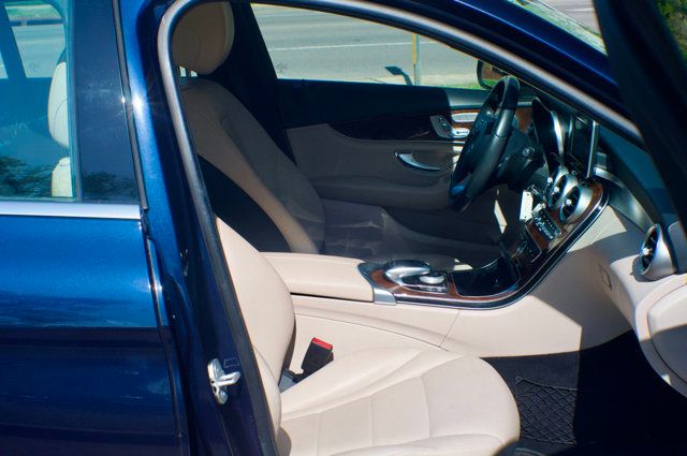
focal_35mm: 75
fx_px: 1429
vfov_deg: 18.1
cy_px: 228
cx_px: 344
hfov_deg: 27.0
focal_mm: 50
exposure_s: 1/320
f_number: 9
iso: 500
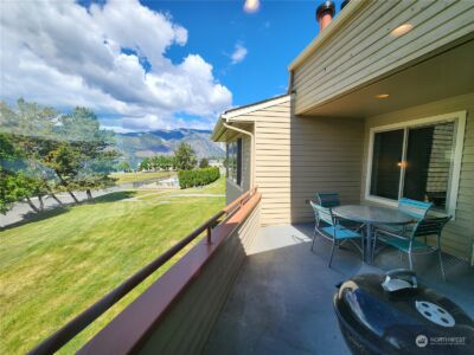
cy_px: 178
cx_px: 237
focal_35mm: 13
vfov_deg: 89.9
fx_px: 178
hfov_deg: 106.2
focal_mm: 2.2
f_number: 2.2
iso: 50
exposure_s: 1/1114
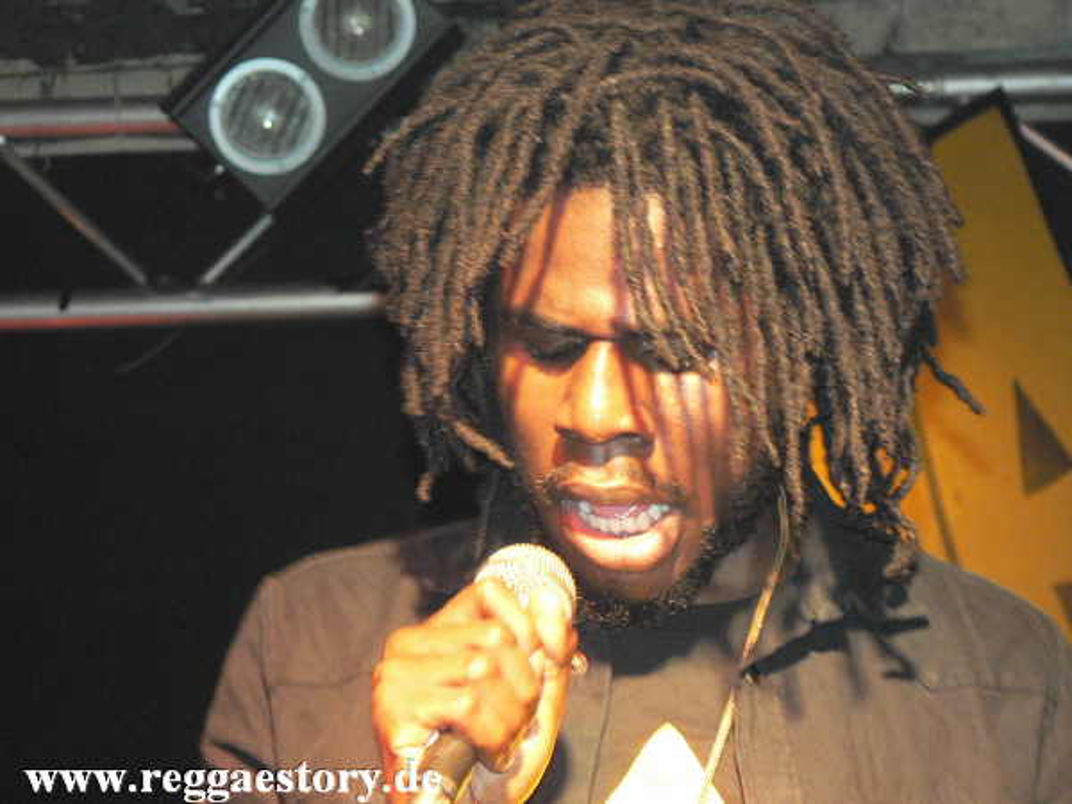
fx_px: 4738
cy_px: 402
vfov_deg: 9.7
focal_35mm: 153
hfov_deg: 12.9
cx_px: 536
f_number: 3.3
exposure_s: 1/60
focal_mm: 26.2
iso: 400
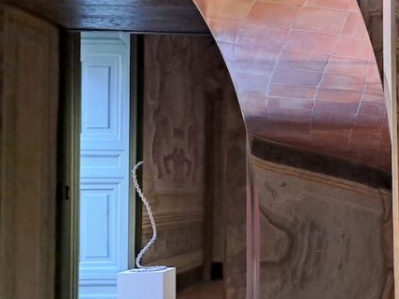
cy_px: 188
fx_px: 691
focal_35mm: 60
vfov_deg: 24.3
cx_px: 466
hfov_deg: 28.4
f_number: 1.8
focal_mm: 4.65
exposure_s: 1/33
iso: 320
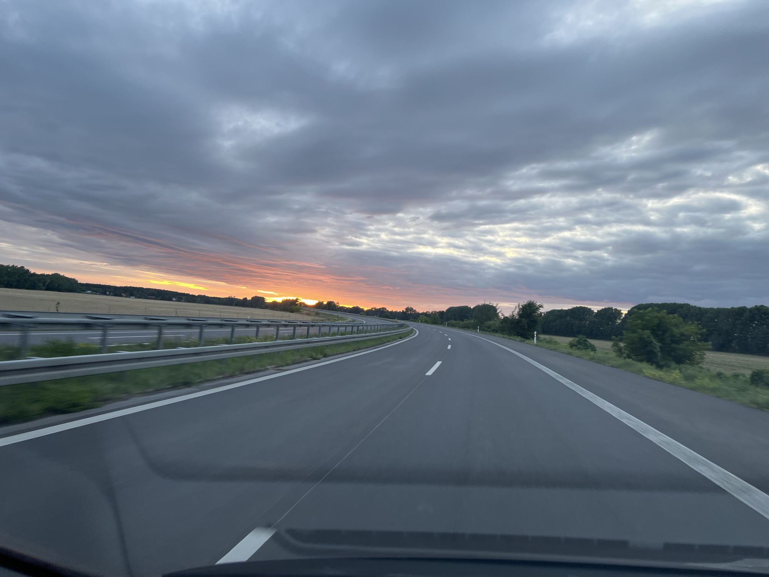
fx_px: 578
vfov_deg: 53.1
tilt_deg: +1.5
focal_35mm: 26
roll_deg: -2.9
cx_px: 384
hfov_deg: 67.3
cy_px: 288
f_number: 1.5
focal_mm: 5.7
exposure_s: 1/121
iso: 50
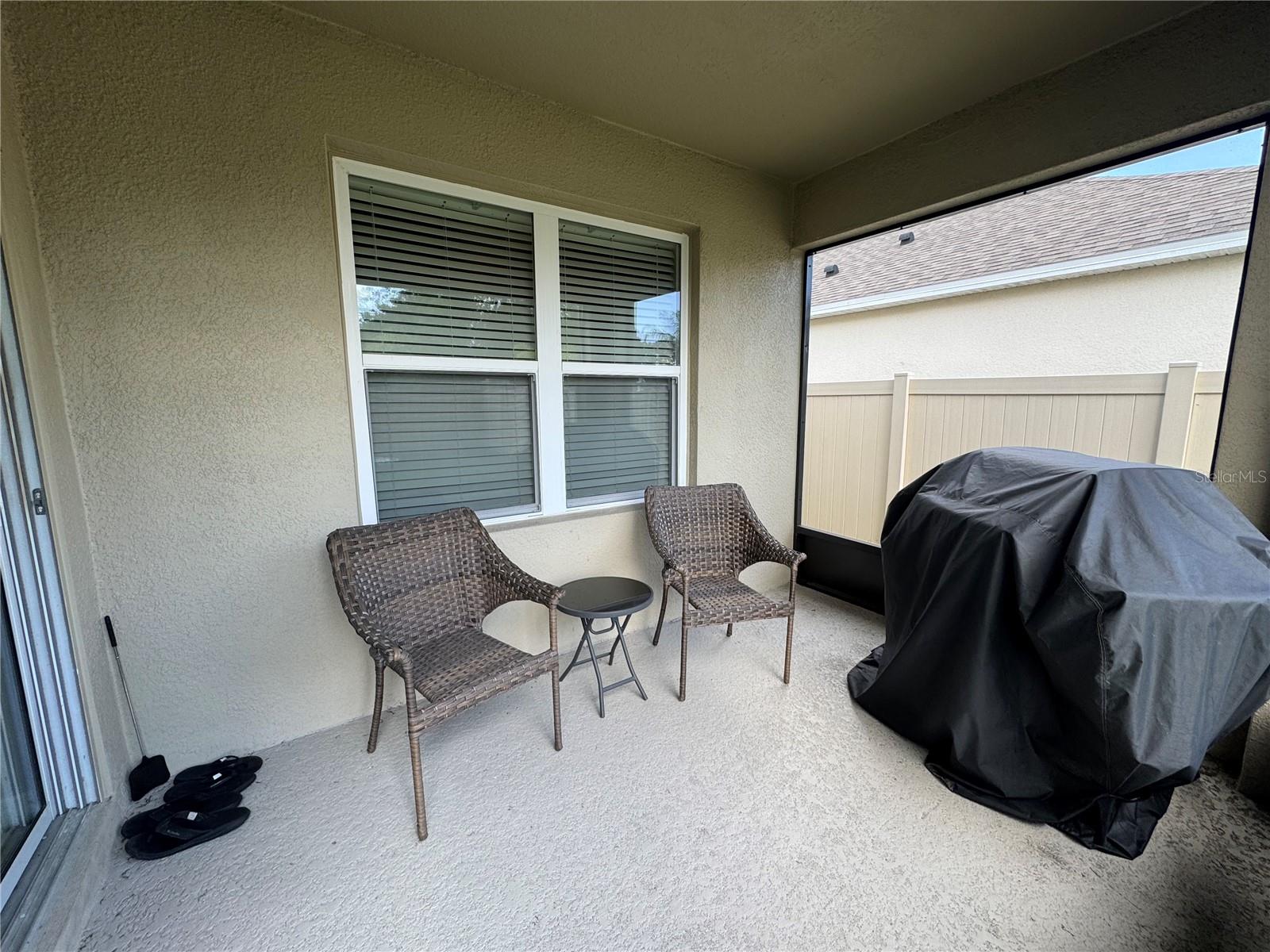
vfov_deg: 85.7
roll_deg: +0.8
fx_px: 514
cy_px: 476
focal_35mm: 14
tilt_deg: -9.0
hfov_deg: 102.1
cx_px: 635
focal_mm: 2.22
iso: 40
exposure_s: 1/114
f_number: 2.2
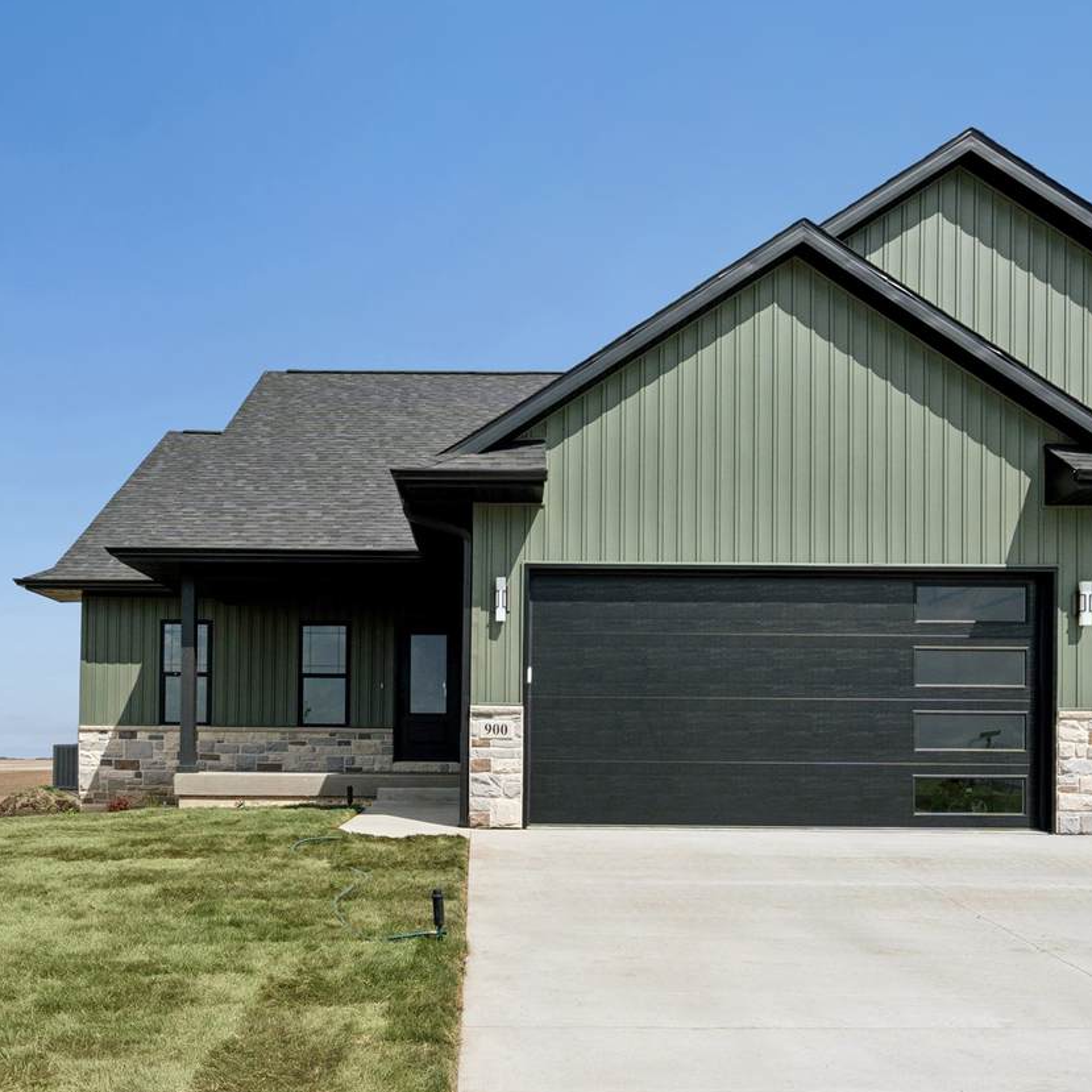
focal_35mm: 21
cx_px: 794
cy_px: 535
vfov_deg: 72.1
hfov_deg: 68.3
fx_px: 749
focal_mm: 16
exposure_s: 1/2500
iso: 500
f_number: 8
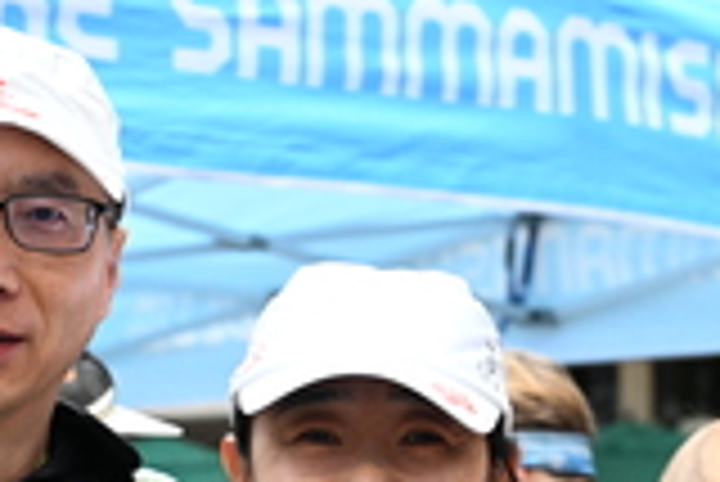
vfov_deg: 8.2
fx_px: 3303
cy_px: 610
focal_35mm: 165
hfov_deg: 12.4
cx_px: 288
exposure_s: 1/400
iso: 3200
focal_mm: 48
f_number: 4
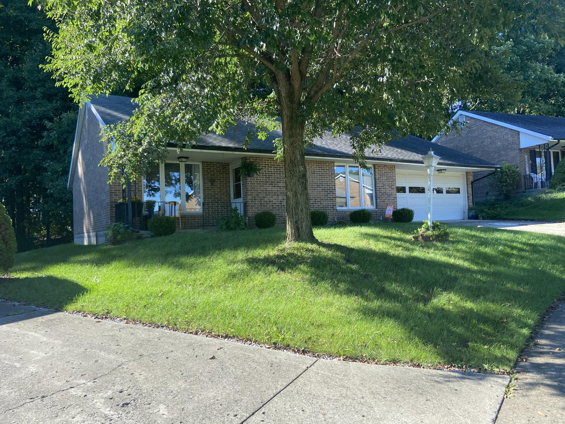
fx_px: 424
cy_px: 212
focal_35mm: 26
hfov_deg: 67.3
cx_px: 282
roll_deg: +1.4
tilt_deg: +3.1
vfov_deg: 53.1
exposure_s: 1/534
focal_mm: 4.25
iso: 32
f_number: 1.8
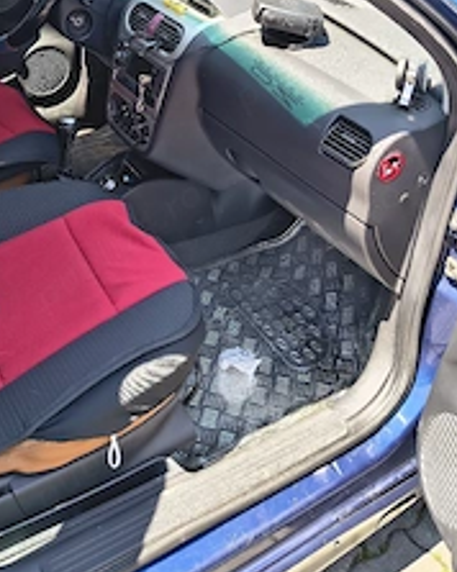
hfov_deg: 35.4
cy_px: 77
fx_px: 711
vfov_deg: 41.1
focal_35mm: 42
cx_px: 169
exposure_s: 1/286
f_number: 1.8
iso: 100
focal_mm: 5.56
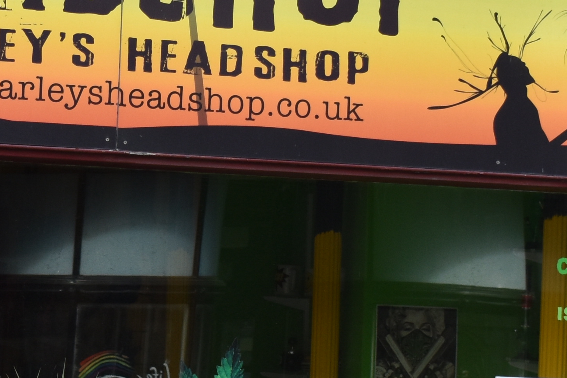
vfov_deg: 5.6
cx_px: 117
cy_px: 287
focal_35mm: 247
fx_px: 3891
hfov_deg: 8.3
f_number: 5.6
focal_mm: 40
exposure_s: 1/250
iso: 320
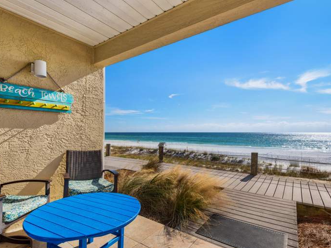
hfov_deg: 87.8
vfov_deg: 71.6
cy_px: 128
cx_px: 165
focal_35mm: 18
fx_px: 172
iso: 100
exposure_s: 1/800
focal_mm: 16
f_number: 11
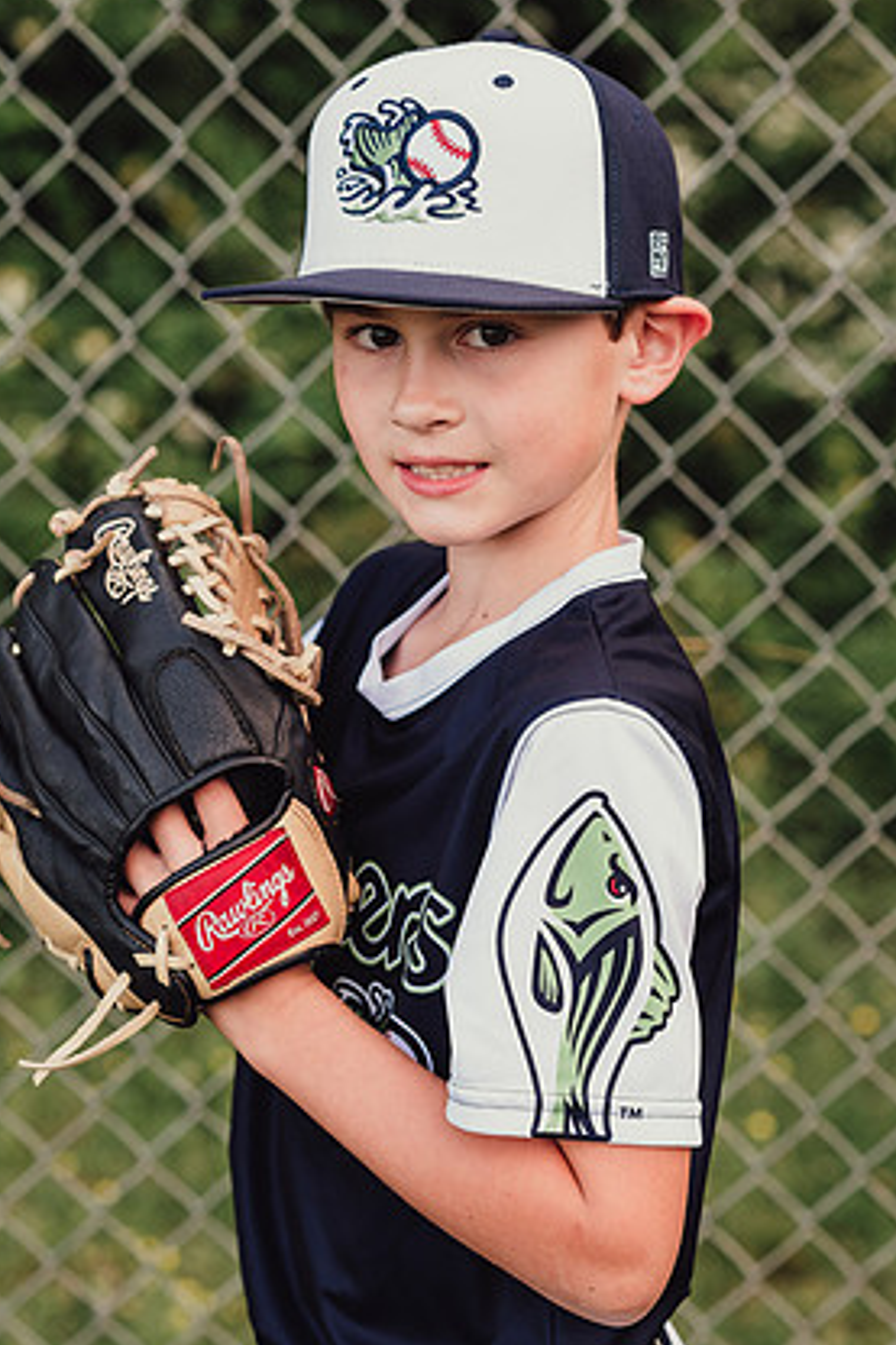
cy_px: 705
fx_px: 3437
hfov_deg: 14.9
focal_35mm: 92
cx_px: 433
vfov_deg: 22.1
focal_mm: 85
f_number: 4
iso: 250
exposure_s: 1/250
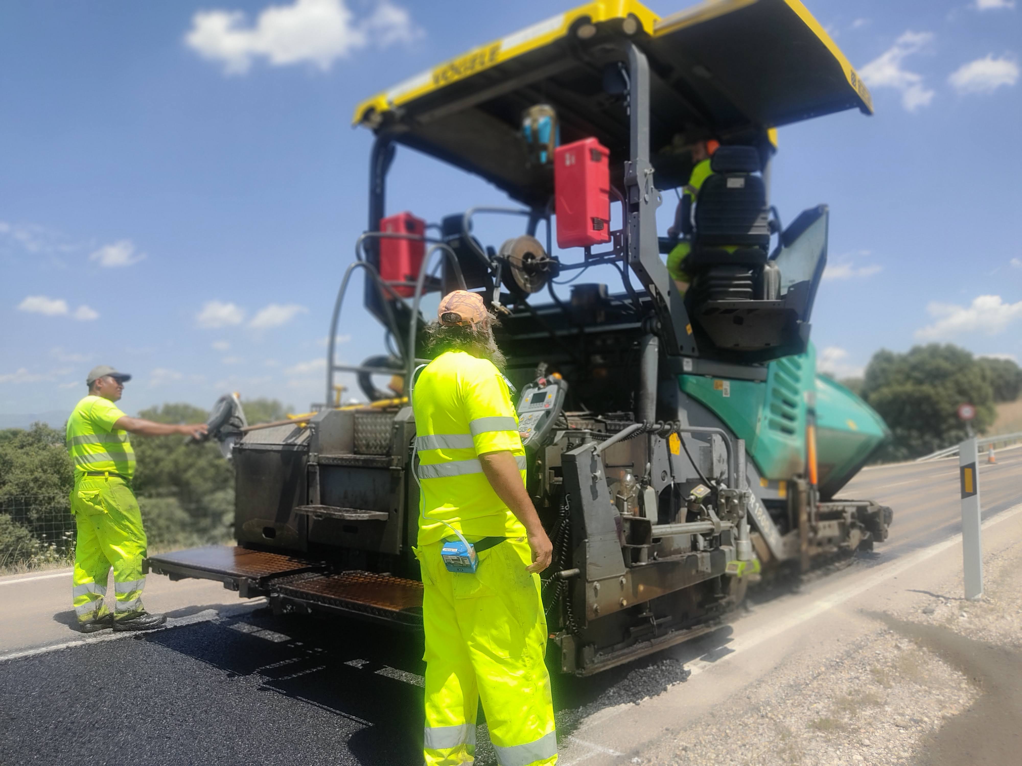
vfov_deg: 53.1
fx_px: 768
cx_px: 511
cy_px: 383
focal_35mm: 26
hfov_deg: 67.3
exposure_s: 1/932
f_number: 1.79
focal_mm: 4.74
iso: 100
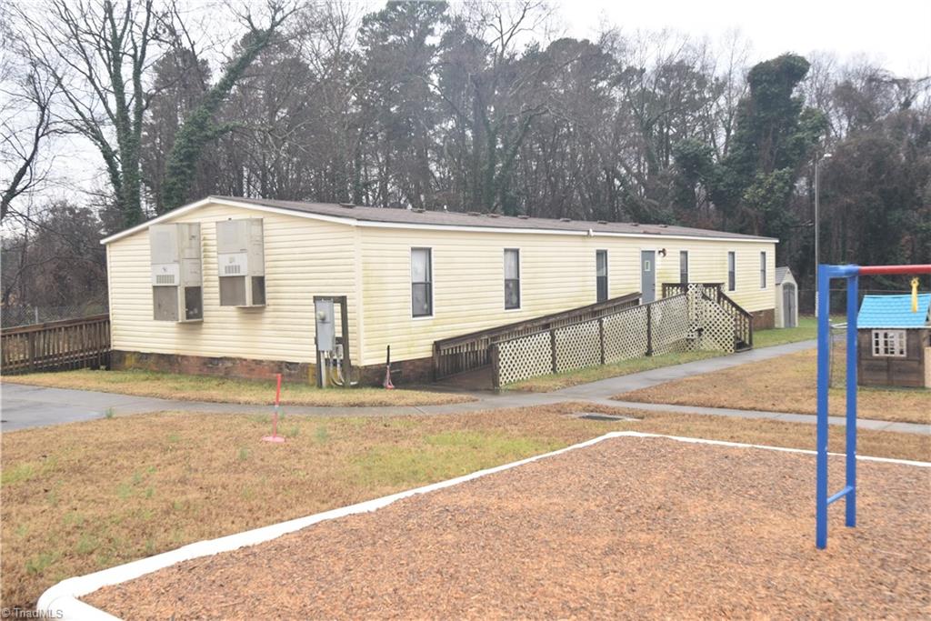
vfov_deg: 37.9
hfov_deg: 54.4
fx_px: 905
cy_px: 310
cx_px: 466
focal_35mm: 35
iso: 640
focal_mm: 35
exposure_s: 1/200
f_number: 11
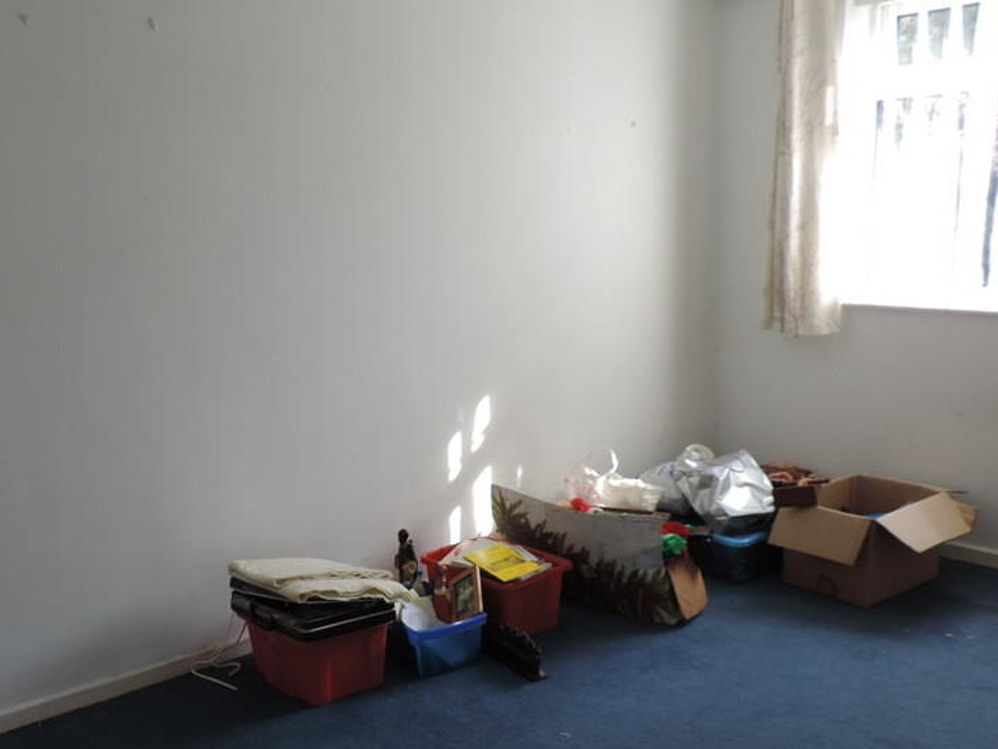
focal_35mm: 35
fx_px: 1009
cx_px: 351
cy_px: 455
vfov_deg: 40.5
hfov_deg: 51.8
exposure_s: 1/60
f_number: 3
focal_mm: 4.3
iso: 80
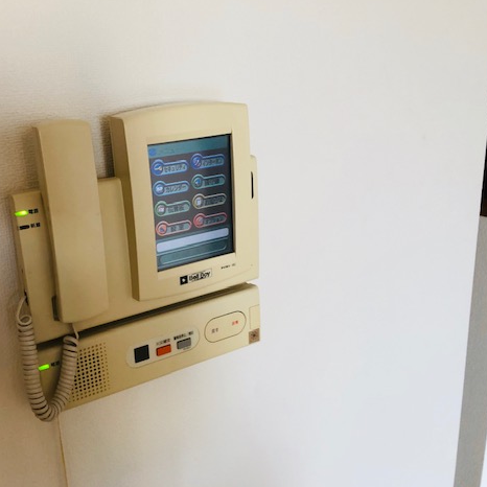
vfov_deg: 48.5
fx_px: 541
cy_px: 246
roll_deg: +3.4
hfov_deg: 47.7
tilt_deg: -15.5
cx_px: 166
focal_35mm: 34
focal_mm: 3.99
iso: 40
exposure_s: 1/33
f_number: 1.8
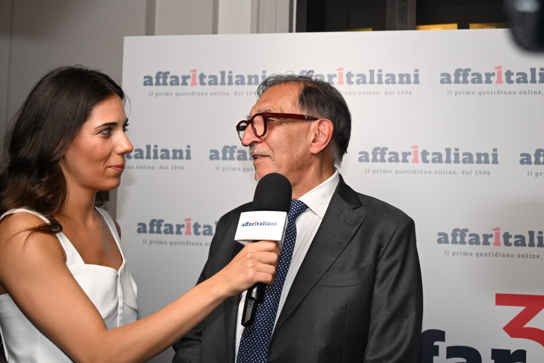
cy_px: 183
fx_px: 695
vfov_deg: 29.2
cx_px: 280
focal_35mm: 46
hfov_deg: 42.7
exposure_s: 1/125
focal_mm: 44
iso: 500
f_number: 5.3
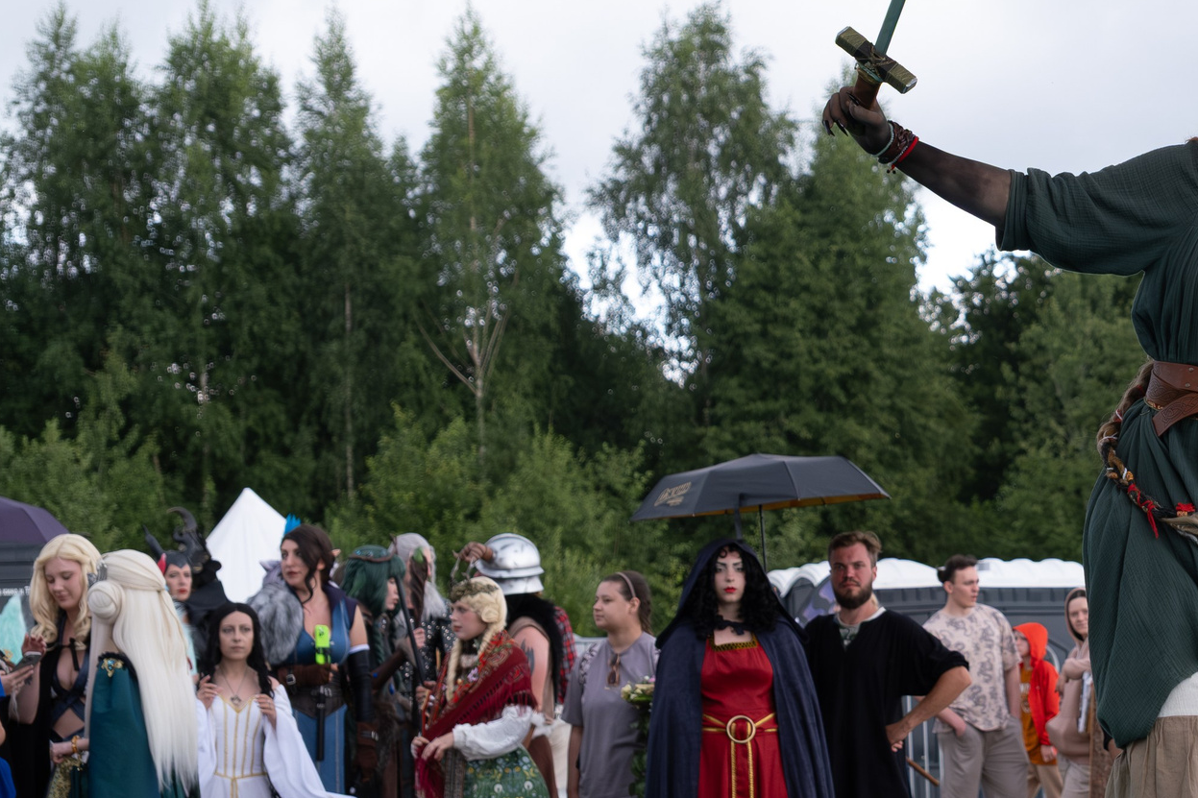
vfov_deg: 11.9
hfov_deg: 17.4
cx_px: 1224
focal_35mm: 115
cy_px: 278
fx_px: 3826
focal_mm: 37.6
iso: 800
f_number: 3.6
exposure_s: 1/800
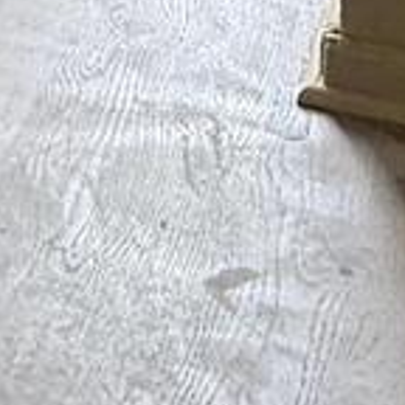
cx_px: -368
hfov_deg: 12.6
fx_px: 1641
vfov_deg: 10.7
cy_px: -731
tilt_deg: +1.0
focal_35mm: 124
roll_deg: -0.3
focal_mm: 2.22
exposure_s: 1/99
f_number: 2.2
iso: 80
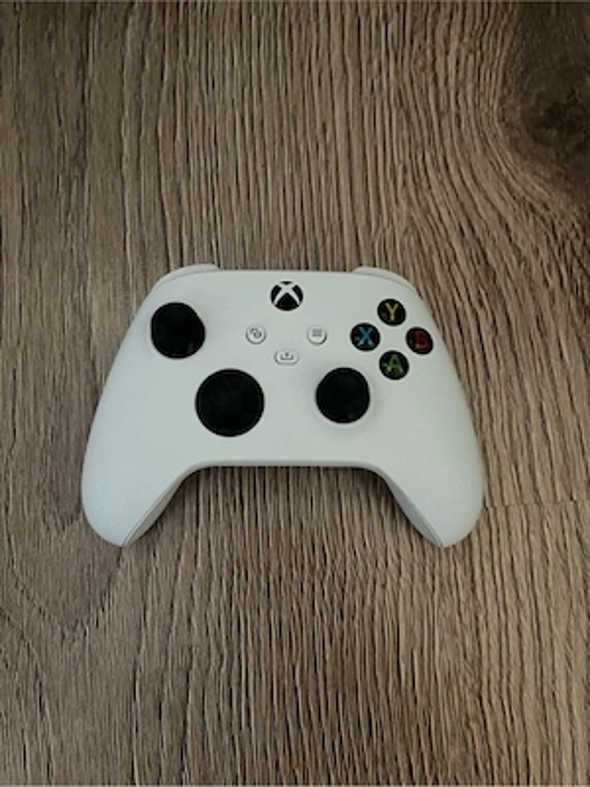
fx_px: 591
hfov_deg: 53.1
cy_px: 394
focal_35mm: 26
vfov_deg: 67.3
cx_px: 295
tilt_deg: -82.7
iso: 640
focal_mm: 5.1
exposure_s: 1/30
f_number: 1.6
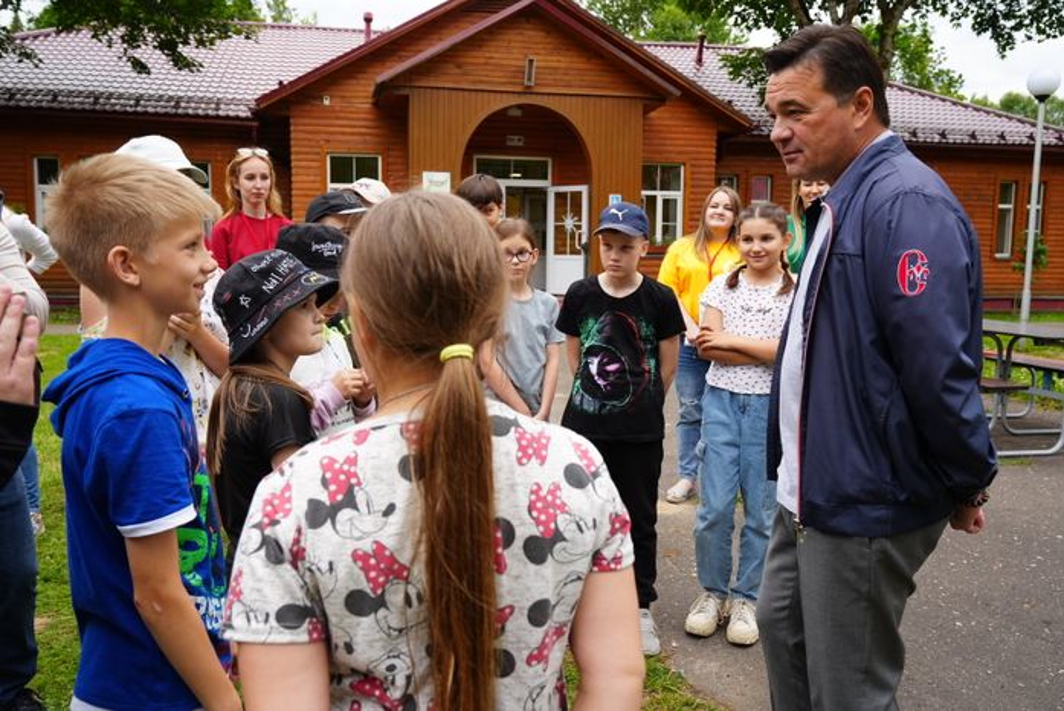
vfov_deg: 43.7
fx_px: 887
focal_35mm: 30
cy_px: 356
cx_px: 532
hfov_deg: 61.9
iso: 1250
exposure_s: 1/640
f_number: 6.3
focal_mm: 30
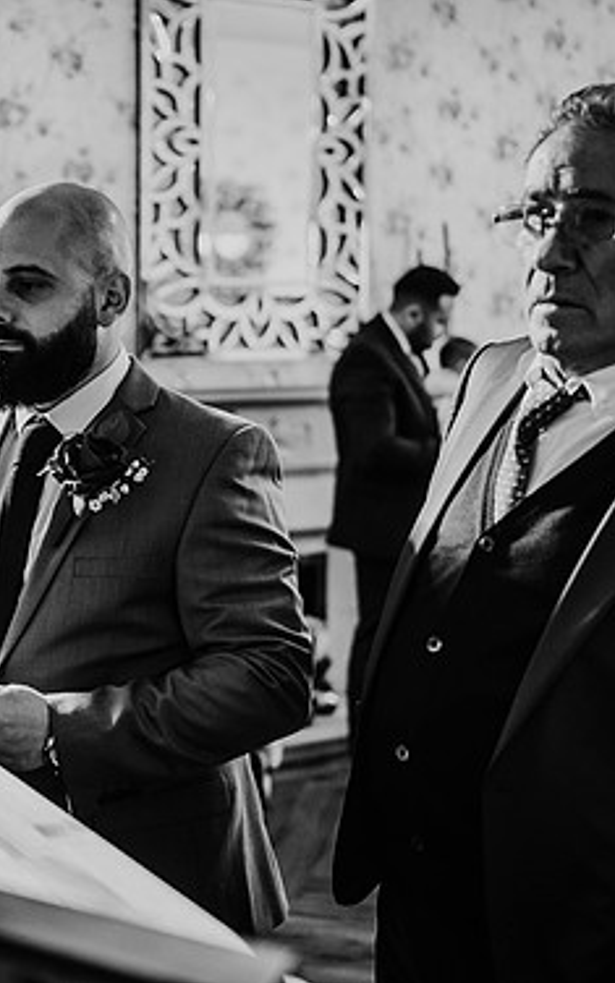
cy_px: 481
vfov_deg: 36.9
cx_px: 141
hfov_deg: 23.3
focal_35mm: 55
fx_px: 1475
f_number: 1.8
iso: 2200
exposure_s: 1/160
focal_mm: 35
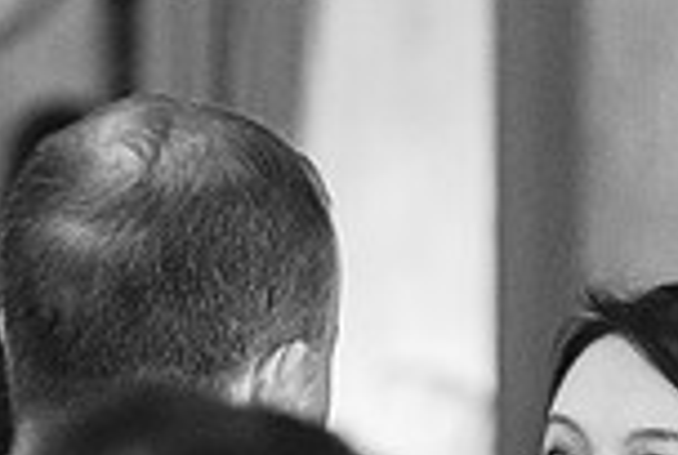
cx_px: 134
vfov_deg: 1.8
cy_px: 801
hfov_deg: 2.7
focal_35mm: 762
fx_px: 14379
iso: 10000
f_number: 5
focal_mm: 200
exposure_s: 1/30
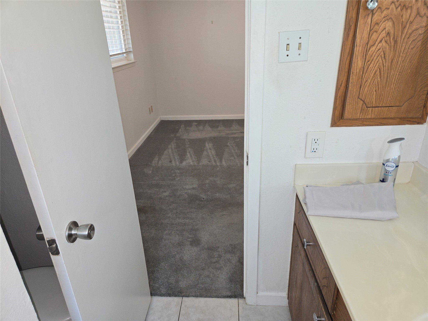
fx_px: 284
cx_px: 214
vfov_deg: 58.9
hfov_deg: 73.9
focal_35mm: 23
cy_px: 160
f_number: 1.8
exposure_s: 1/60
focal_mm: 5.4
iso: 100
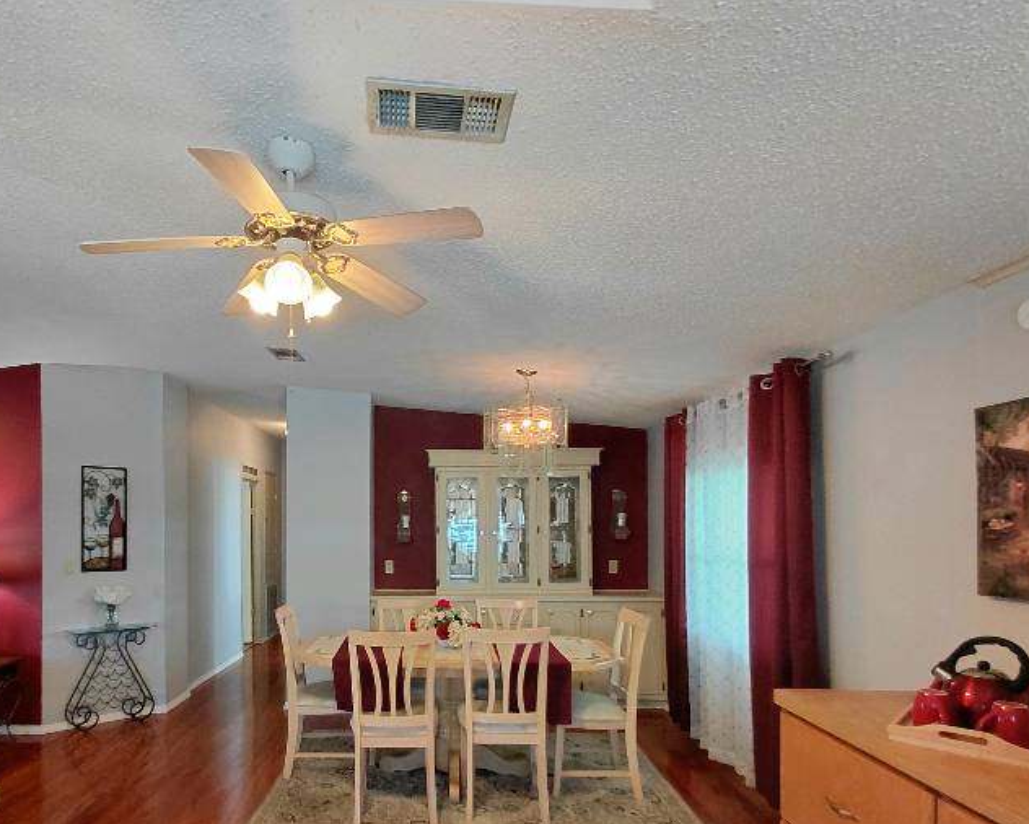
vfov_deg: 64.6
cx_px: 409
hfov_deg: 76.7
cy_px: 515
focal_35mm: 21
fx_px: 640
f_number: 2.2
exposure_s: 1/50
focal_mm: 1.64
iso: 160
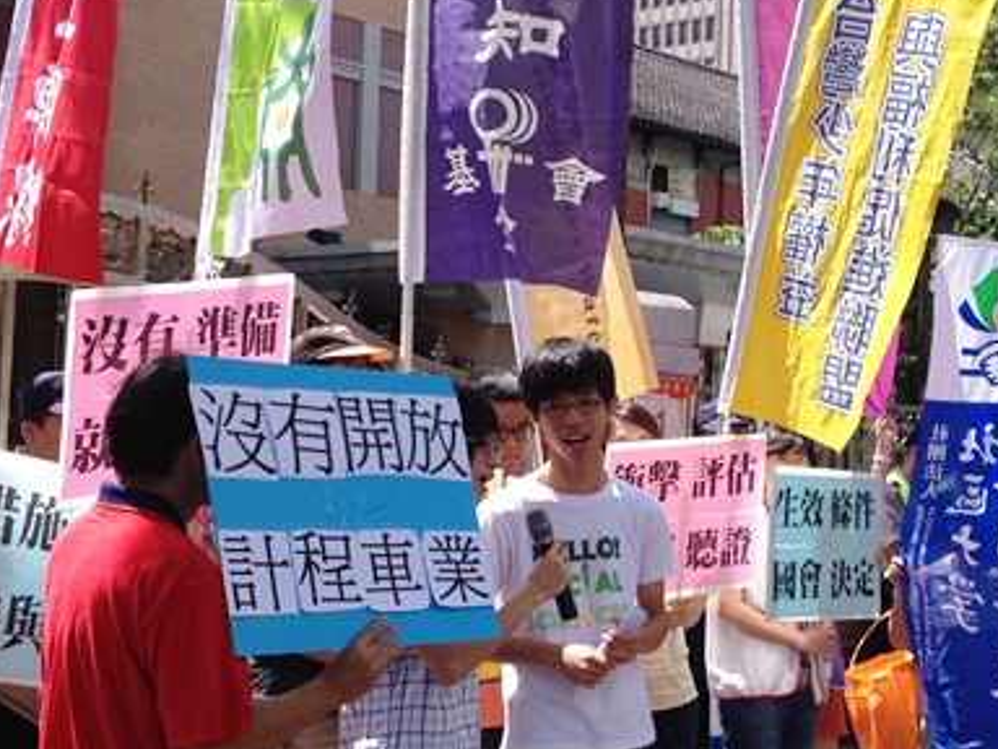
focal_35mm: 73
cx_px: 678
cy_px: 429
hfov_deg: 26.5
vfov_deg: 20.2
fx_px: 2105
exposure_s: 1/778
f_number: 2.4
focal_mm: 4.28
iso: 50
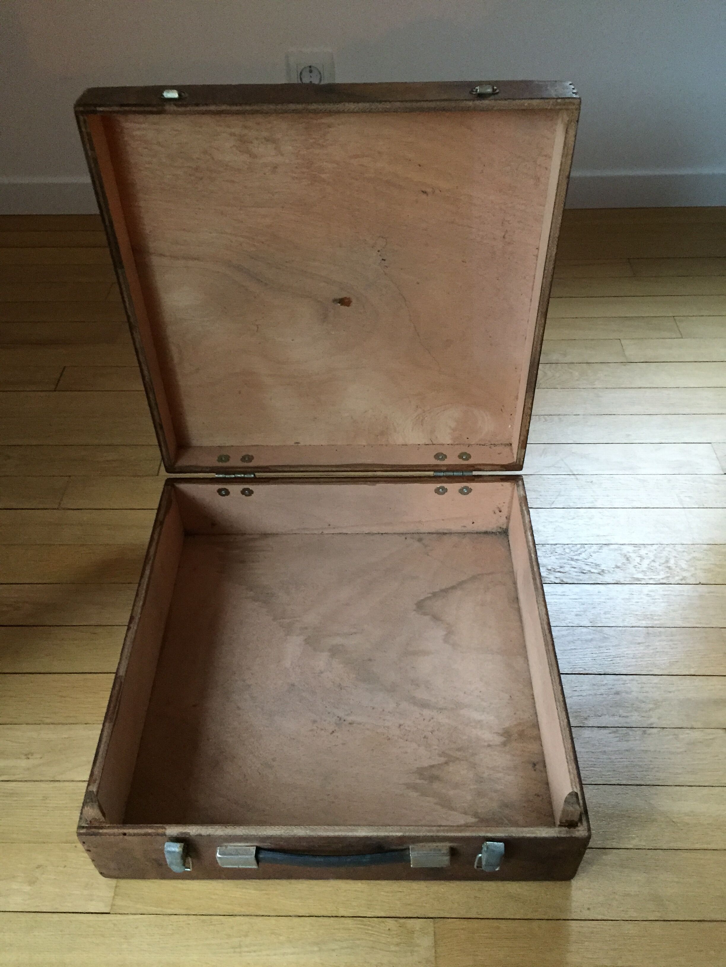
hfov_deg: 48.2
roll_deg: +2.8
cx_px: 363
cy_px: 484
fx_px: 811
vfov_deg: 61.7
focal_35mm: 29
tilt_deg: -44.9
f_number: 2.2
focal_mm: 4.15
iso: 250
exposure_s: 1/25
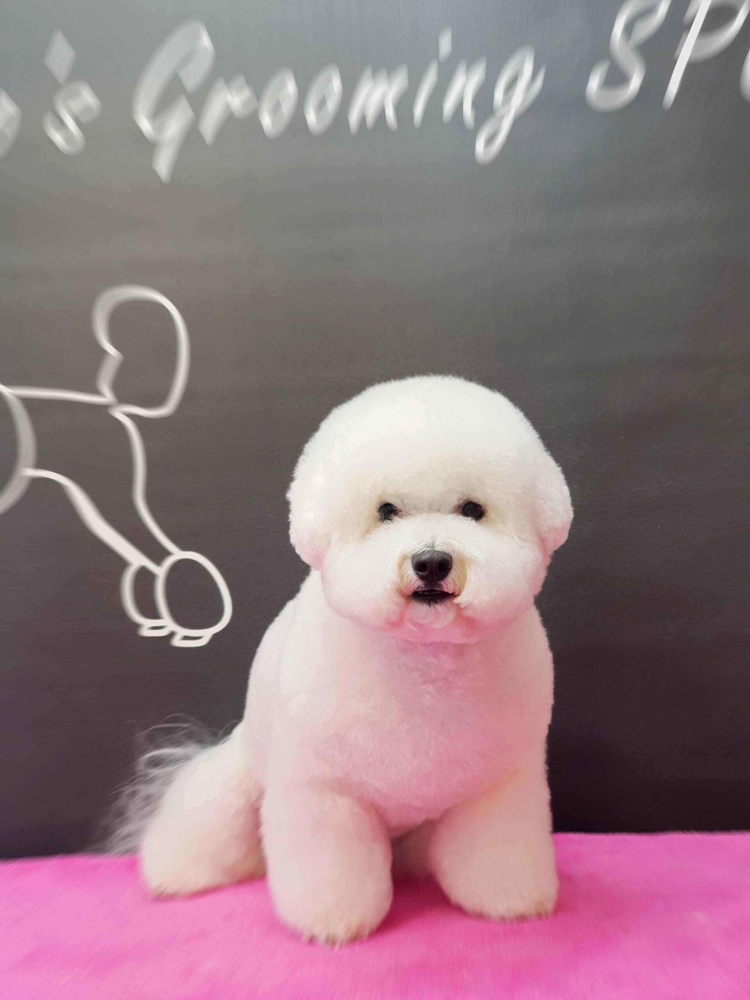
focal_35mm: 52
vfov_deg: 36.8
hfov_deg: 28.0
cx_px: 375
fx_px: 1502
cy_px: 500
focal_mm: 6
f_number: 2.1
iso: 50
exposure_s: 1/50
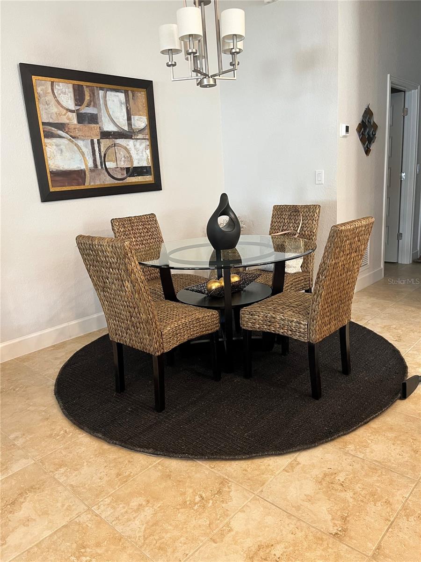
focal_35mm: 26
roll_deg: +4.9
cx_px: 210
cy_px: 281
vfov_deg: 67.3
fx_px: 422
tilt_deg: -14.0
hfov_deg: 53.1
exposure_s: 1/60
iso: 160
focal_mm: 5.1
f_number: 1.6
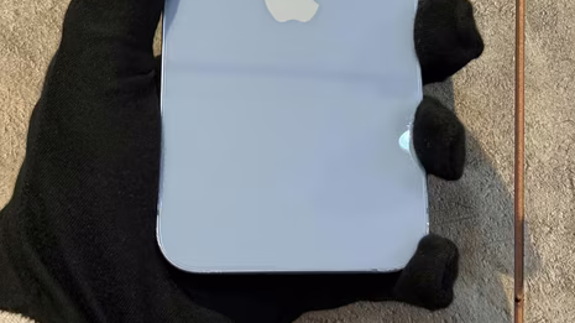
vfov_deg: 16.2
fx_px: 1097
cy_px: -50
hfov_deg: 29.4
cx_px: 296
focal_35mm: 72
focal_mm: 6.76
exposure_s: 1/50
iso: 80
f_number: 1.78
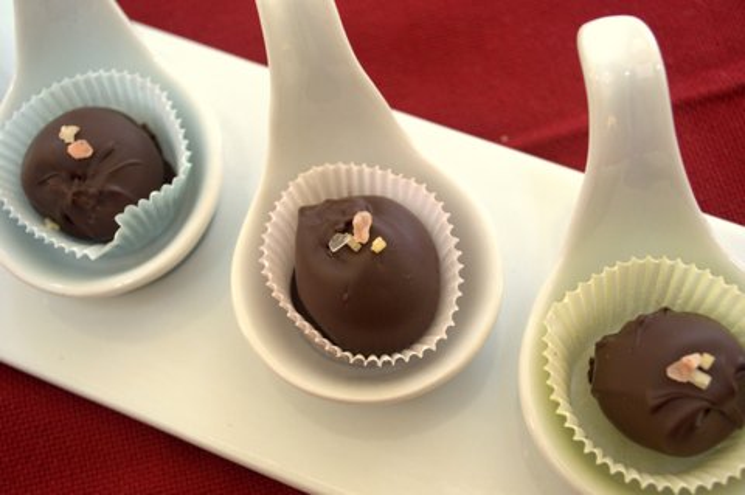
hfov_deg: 37.9
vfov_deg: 25.7
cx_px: 372
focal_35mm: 52
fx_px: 1085
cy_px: 248
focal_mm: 35
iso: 800
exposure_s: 1/40
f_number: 5
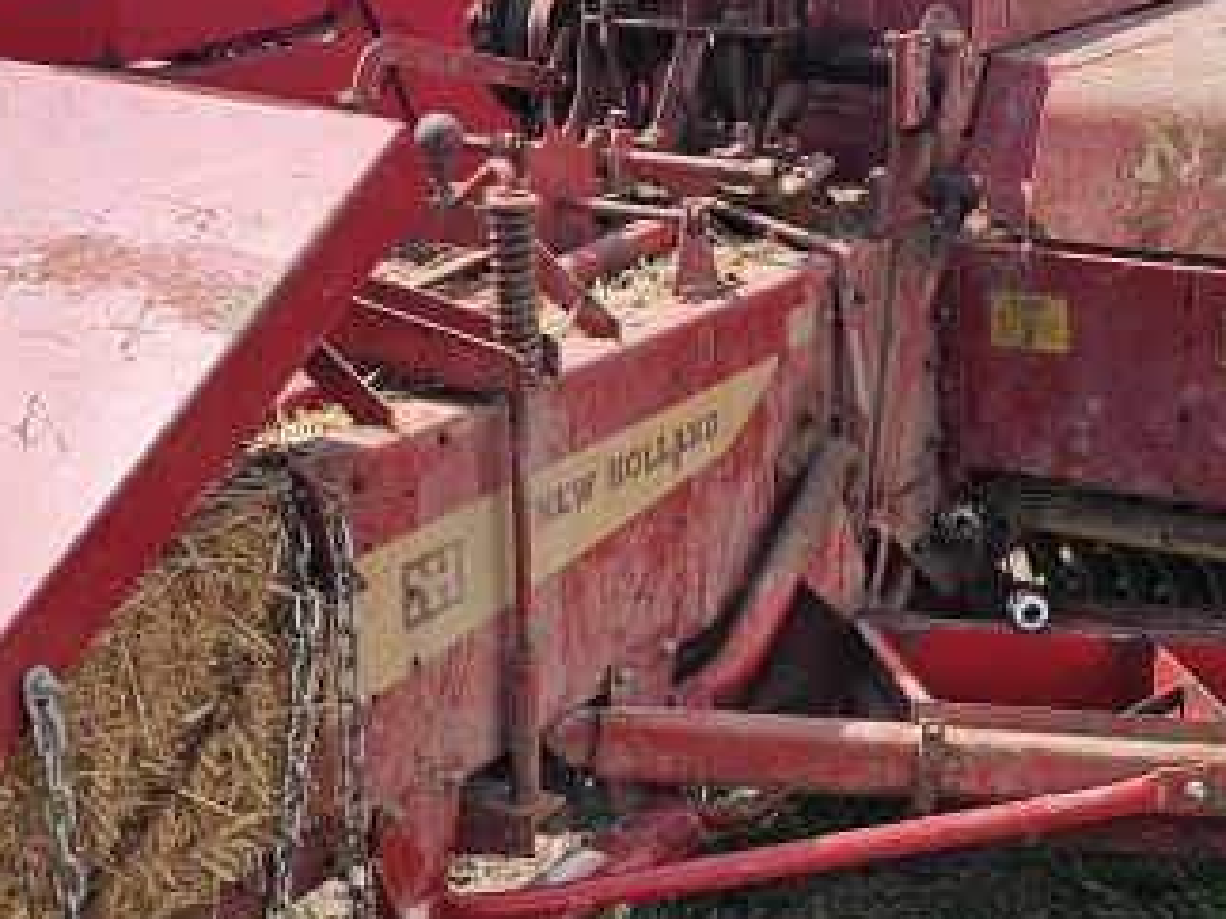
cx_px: 808
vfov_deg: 20.0
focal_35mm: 73
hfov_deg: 26.5
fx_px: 2584
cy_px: 695
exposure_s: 1/709
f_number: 1.7
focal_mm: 6.3
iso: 10
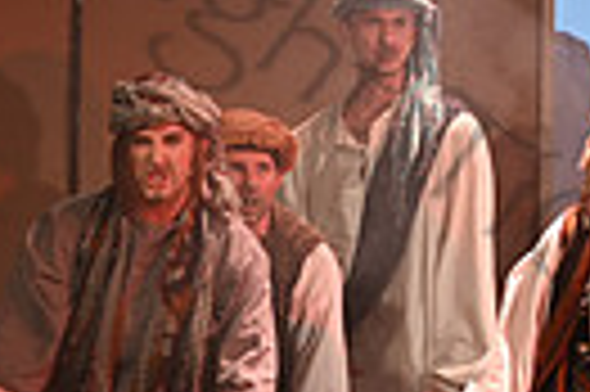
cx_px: 698
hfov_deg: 5.9
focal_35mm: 346
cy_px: 327
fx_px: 5663
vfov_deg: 4.0
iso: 640
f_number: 2.8
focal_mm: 78
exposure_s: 1/80
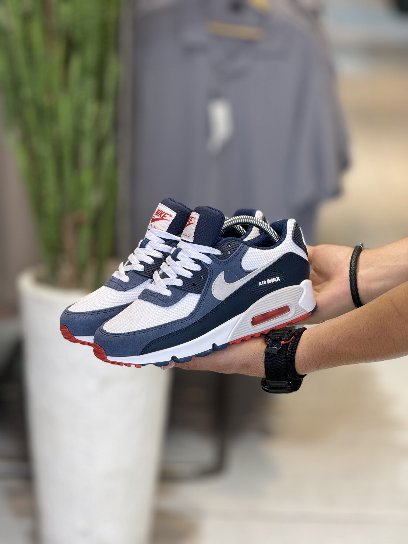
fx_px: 1886
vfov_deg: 16.4
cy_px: 272
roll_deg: -1.5
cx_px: 204
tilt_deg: -12.5
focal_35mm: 120
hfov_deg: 12.3
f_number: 2.8
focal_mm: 15.66
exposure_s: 1/100
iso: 100
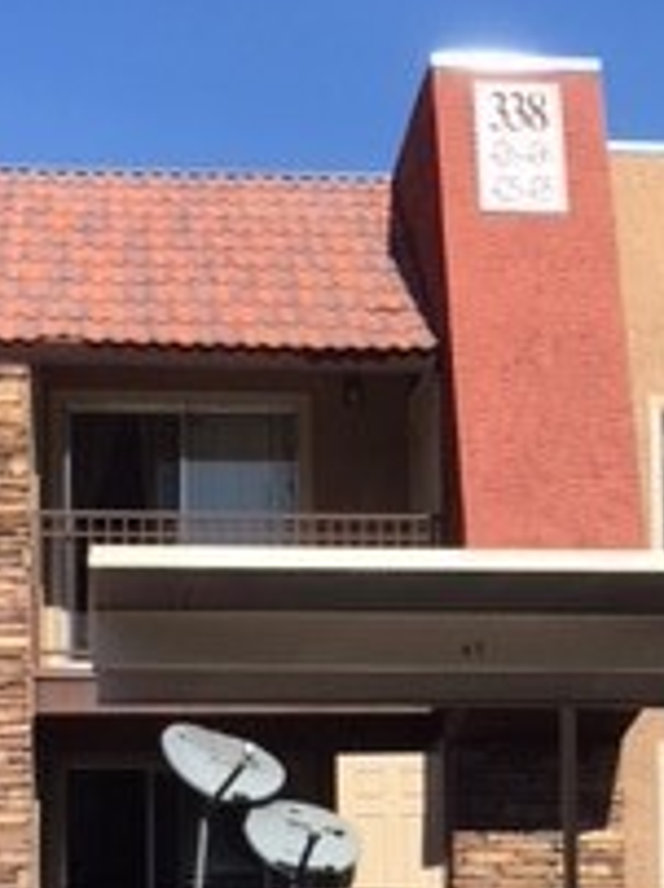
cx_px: 440
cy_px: 681
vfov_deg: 21.1
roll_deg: +1.4
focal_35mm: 92
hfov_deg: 16.0
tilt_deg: +6.4
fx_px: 2358
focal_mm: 4.15
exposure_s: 1/1748
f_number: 2.2
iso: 25
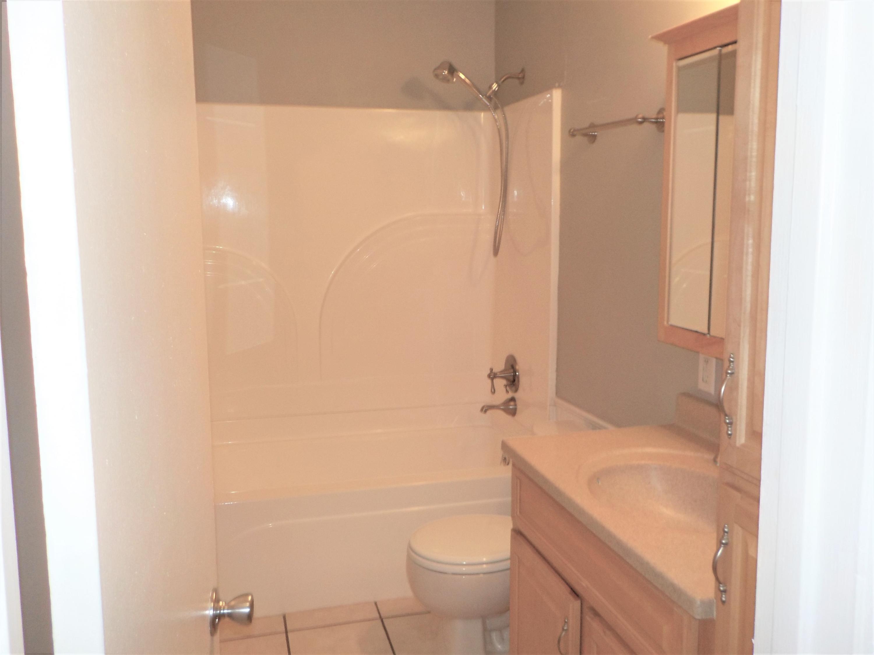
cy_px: 328
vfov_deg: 46.8
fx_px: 757
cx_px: 437
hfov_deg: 60.0
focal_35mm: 30
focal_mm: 4.1
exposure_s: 1/30
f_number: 3.3
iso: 200
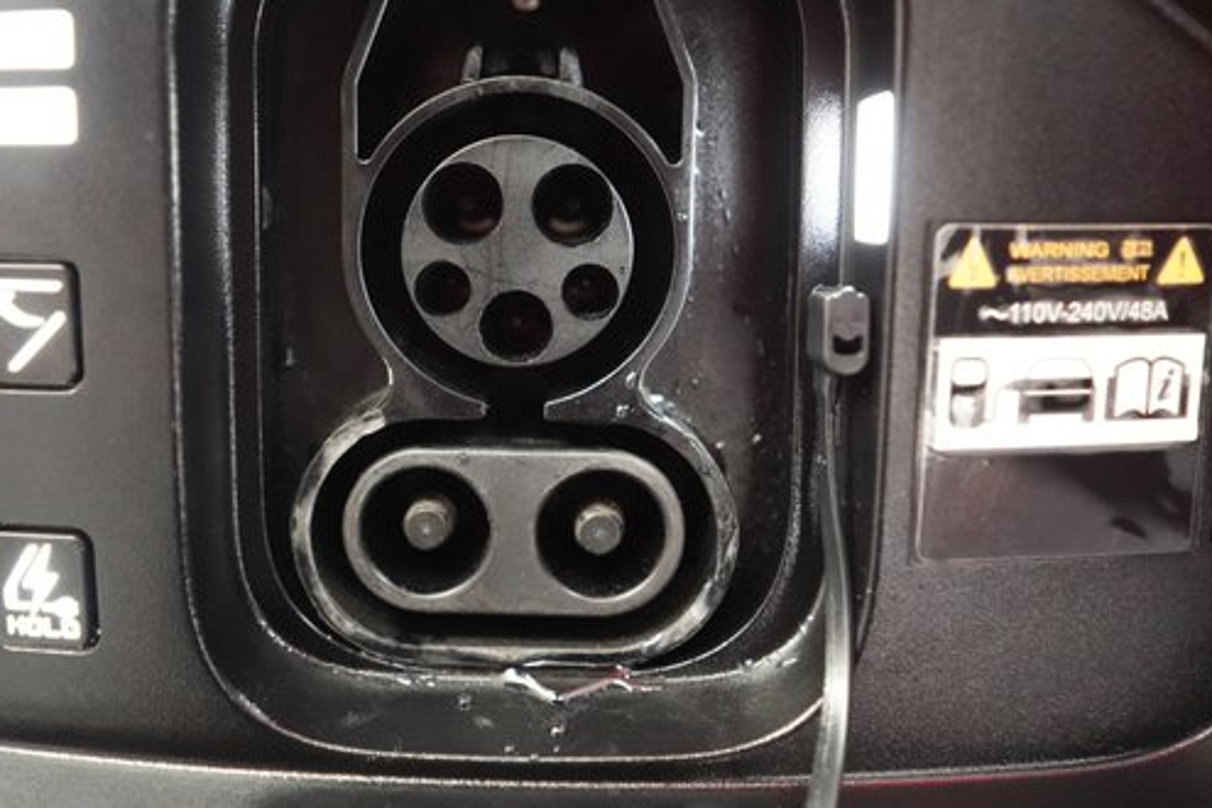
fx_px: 1044
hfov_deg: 60.0
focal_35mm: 31
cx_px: 522
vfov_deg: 42.1
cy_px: 313
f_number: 2.8
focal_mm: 24
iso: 12800
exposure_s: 1/160
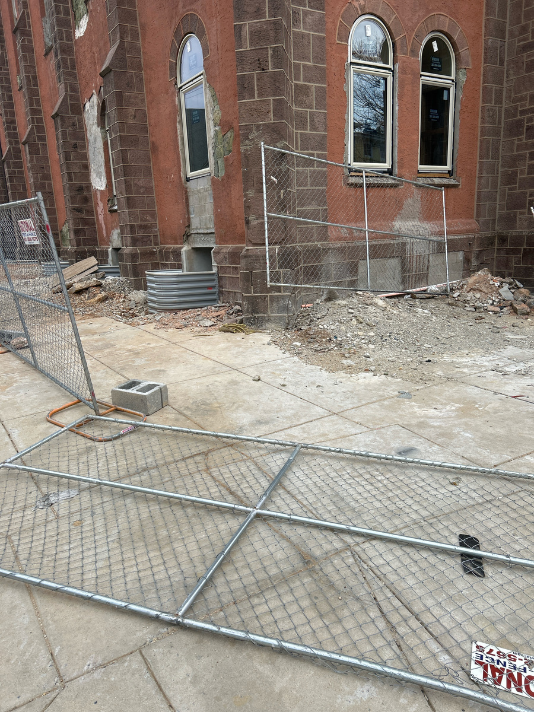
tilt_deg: -14.3
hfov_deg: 53.1
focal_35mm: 26
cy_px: 356
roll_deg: +2.8
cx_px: 267
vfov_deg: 67.3
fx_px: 535
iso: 50
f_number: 1.5
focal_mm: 5.7
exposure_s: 1/2841
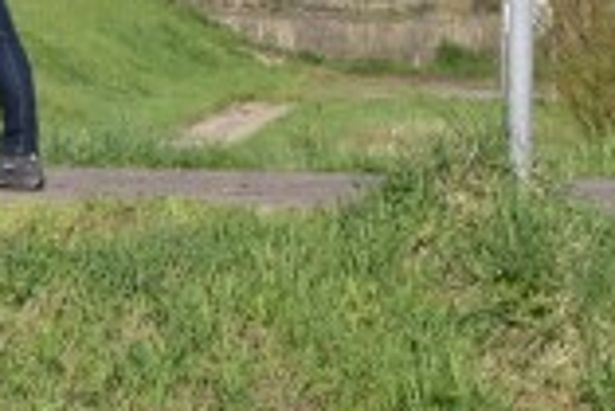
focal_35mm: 343
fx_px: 5865
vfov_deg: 4.0
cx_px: -586
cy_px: -348
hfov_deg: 5.9
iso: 400
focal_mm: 50
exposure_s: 1/640
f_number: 11
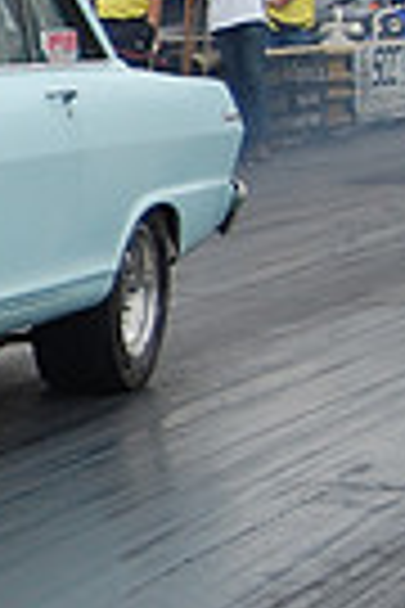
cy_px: 225
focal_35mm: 258
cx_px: -598
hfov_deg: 5.2
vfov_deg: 8.0
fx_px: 4353
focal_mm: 40
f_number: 5
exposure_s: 1/1000
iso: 250
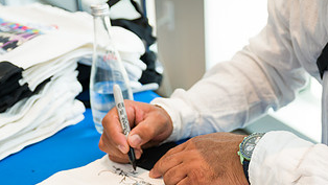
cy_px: 178
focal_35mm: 71
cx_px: 210
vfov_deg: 16.7
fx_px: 618
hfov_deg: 29.6
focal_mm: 36
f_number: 3.2
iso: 250
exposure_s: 1/200
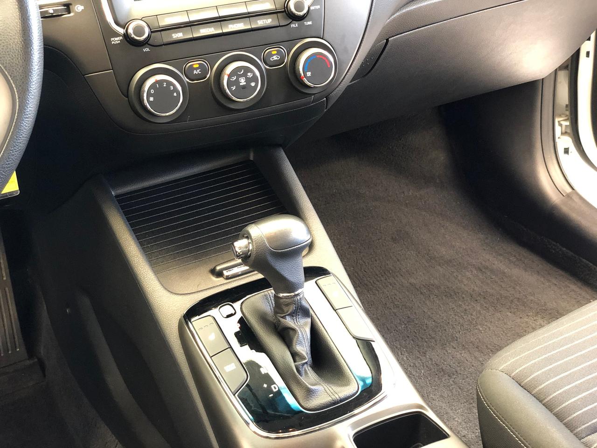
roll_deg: +1.2
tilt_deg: -27.8
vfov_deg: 28.0
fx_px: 897
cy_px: 224
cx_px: 298
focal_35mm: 52
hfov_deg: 36.8
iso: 160
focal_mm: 6
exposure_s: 1/9
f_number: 2.4
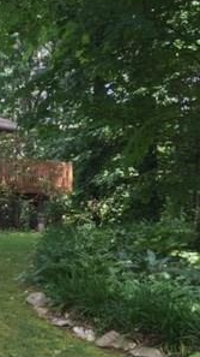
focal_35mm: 68
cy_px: 214
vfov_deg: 30.9
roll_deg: -1.4
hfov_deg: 15.2
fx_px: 641
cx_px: -164
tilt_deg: +0.2
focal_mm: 4.15
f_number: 2.2
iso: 32
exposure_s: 1/128
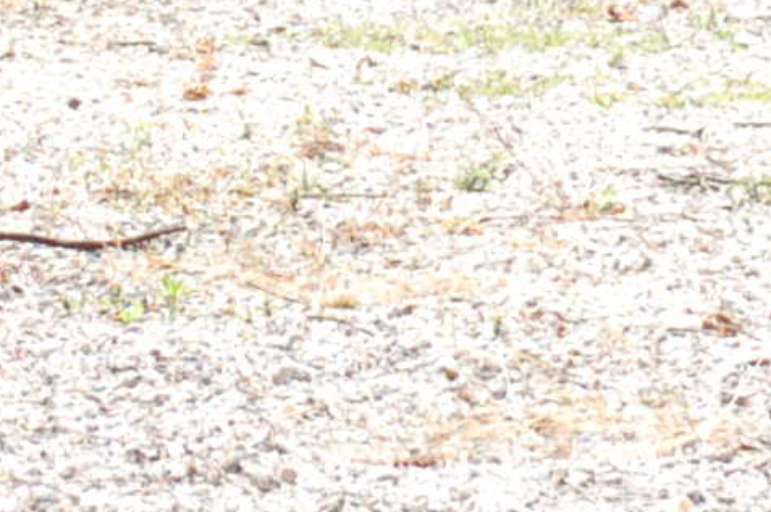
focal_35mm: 587
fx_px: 12558
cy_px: -872
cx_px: 79
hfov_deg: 3.5
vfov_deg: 2.3
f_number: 5.3
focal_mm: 62
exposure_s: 1/500
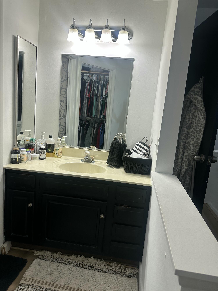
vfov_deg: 71.6
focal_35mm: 24
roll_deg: -6.9
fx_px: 202
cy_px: 146
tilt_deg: -8.8
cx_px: 109
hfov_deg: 56.8
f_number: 1.78
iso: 100
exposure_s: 1/120
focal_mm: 6.86
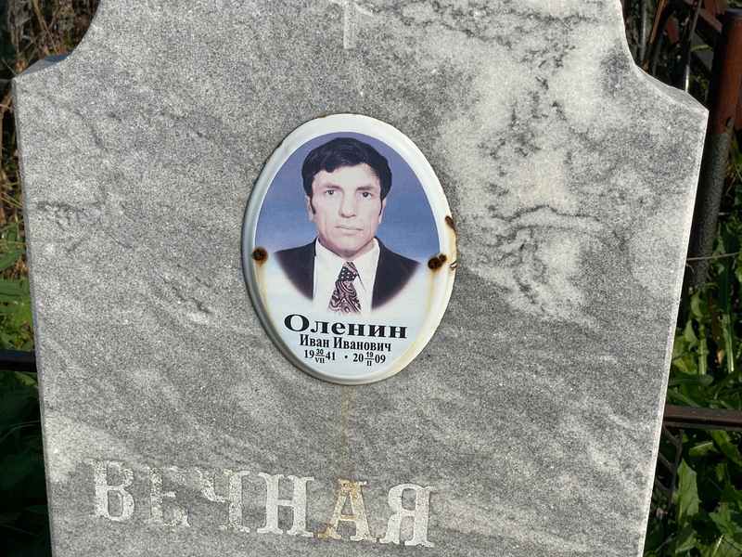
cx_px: 371
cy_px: 278
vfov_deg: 28.0
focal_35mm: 52
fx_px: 1115
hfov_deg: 36.8
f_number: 2
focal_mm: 6
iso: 20
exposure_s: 1/2083
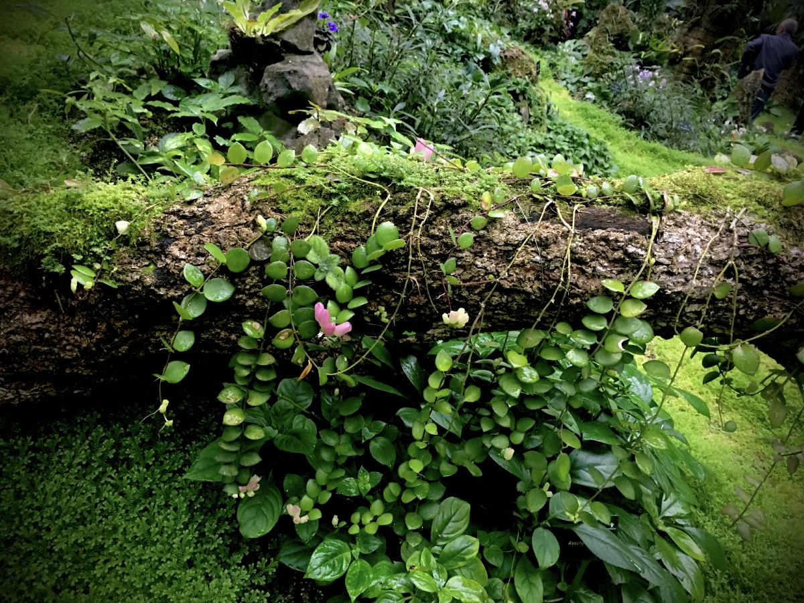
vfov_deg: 48.2
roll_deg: -16.1
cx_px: 402
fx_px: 674
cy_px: 302
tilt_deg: -29.2
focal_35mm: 29
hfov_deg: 61.7
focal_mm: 4.15
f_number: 2.2
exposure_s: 1/17
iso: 100
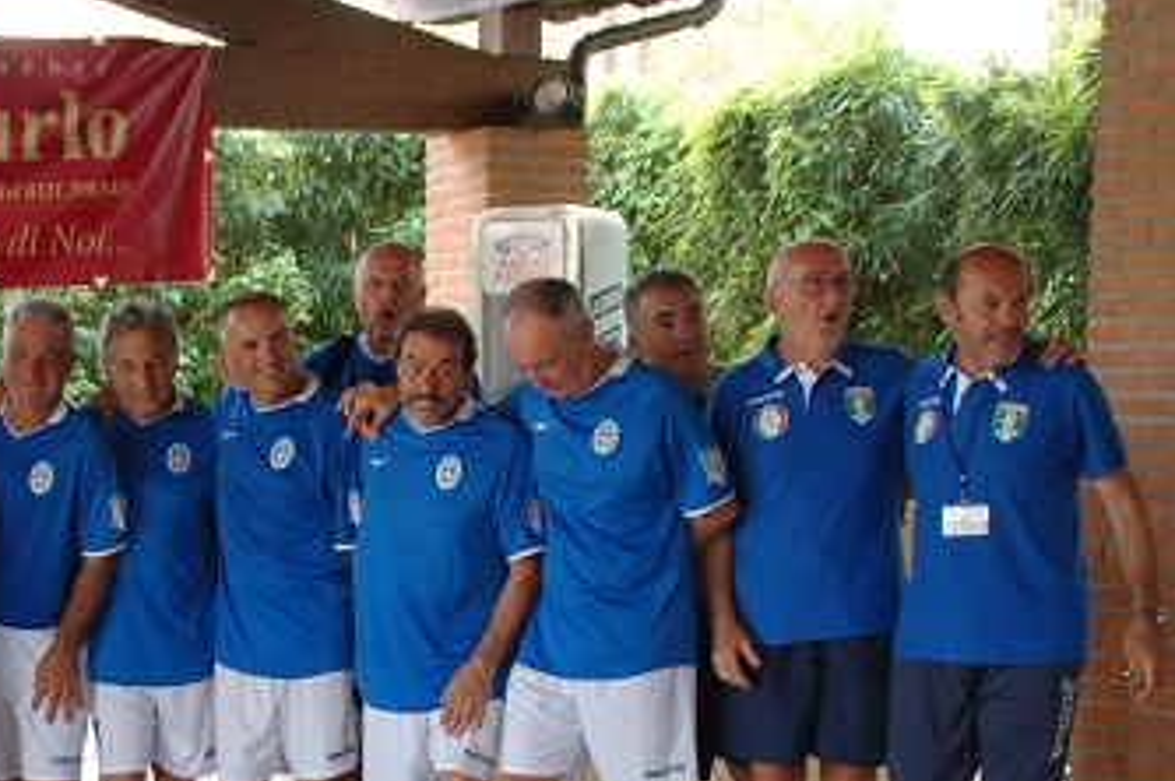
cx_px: 53
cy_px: 698
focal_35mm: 88
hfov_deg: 22.4
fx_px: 2869
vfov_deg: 15.3
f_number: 4
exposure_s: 1/125
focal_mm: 28
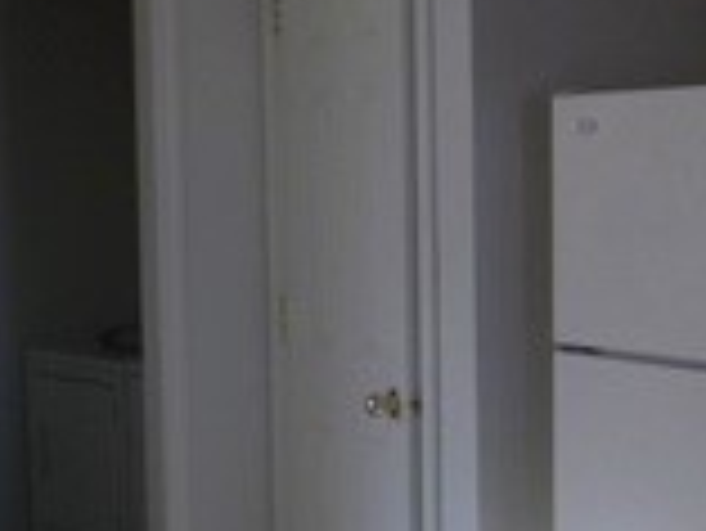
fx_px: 1919
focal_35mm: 94
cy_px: 396
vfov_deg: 15.7
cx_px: 310
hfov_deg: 20.8
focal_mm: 5.9
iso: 80
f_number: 3.3
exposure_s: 1/40
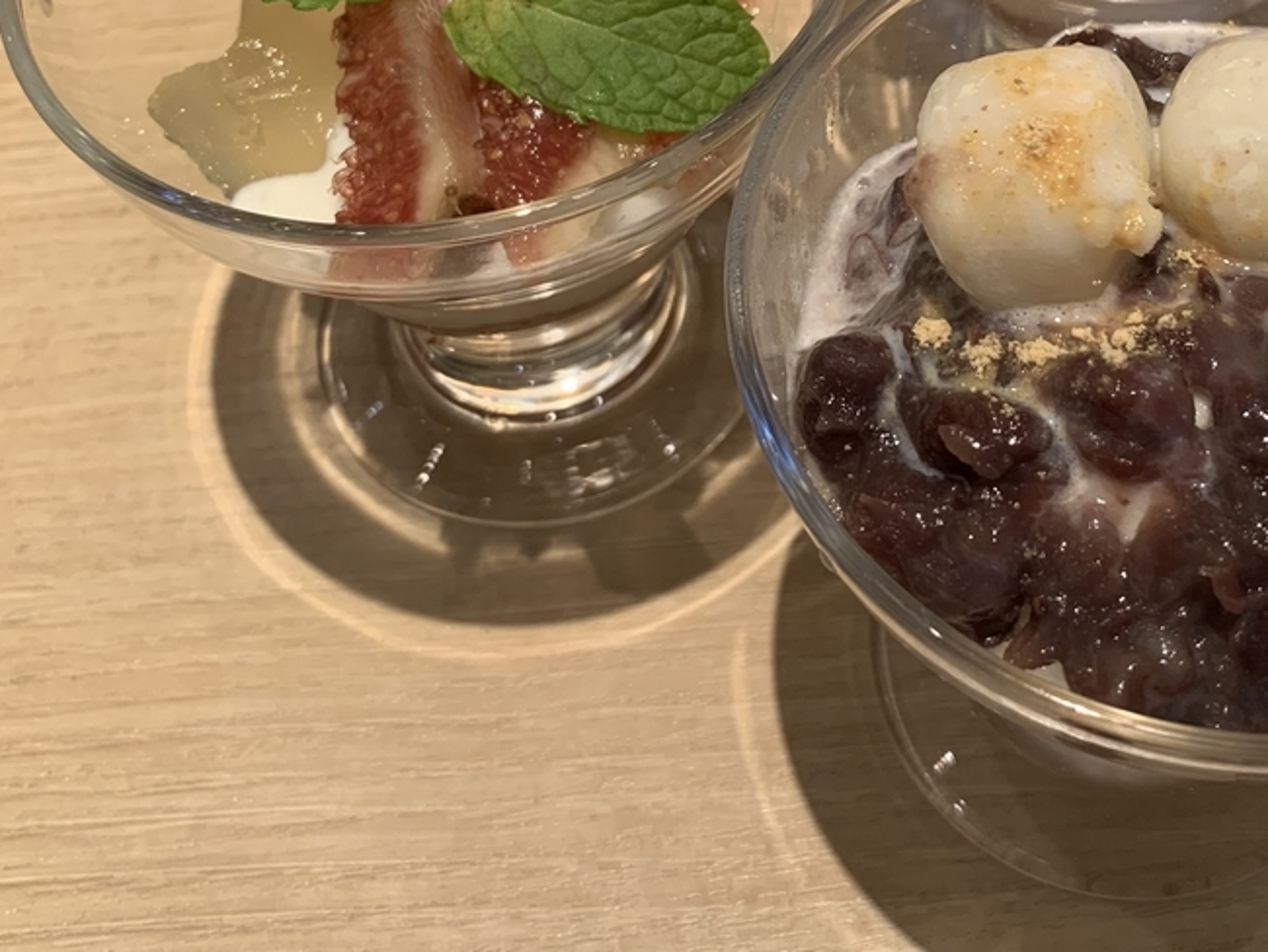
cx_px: 880
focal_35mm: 48
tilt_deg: -51.6
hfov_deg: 39.0
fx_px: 1759
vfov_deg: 29.3
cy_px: 127
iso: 80
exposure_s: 1/89
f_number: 1.8
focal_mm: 4.25
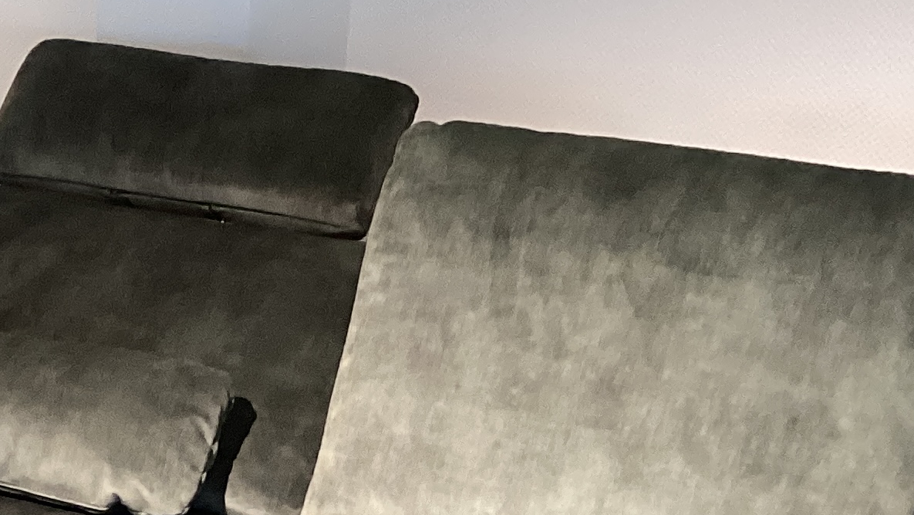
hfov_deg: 21.6
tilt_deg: -28.9
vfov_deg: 12.5
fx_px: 2254
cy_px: 724
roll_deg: +0.8
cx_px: -117
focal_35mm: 93
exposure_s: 1/50
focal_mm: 3.3
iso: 200
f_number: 2.4
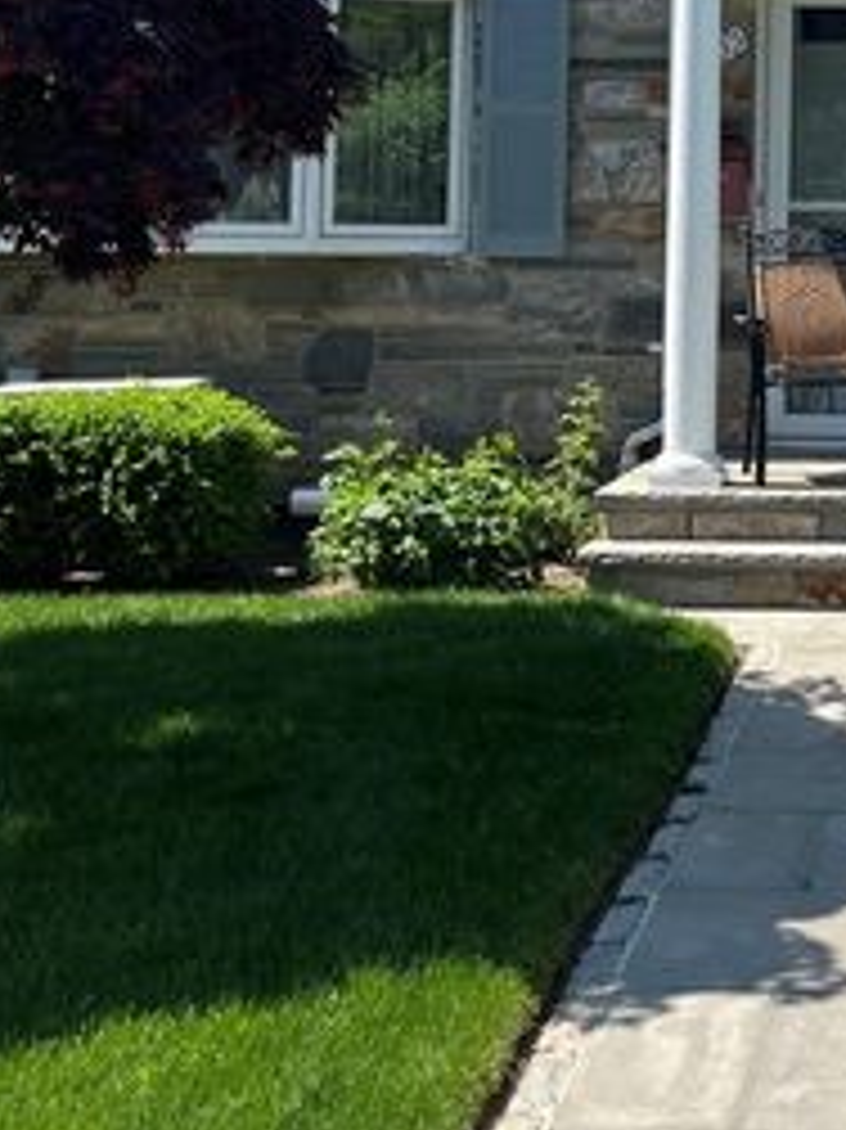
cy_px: 83
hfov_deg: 20.3
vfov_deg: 27.1
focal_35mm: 69
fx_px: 2250
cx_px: 922
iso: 50
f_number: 1.6
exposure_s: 1/2410
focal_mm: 5.1
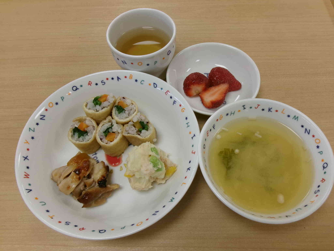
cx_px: 167
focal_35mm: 28
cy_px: 126
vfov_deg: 49.7
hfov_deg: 63.4
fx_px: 270
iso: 100
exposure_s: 1/100
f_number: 3.9
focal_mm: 5.1
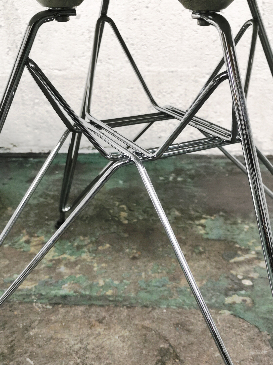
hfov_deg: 33.6
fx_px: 452
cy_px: 182
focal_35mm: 43
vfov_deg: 43.9
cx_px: 136
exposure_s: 1/100
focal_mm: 5.58
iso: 125
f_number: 1.8
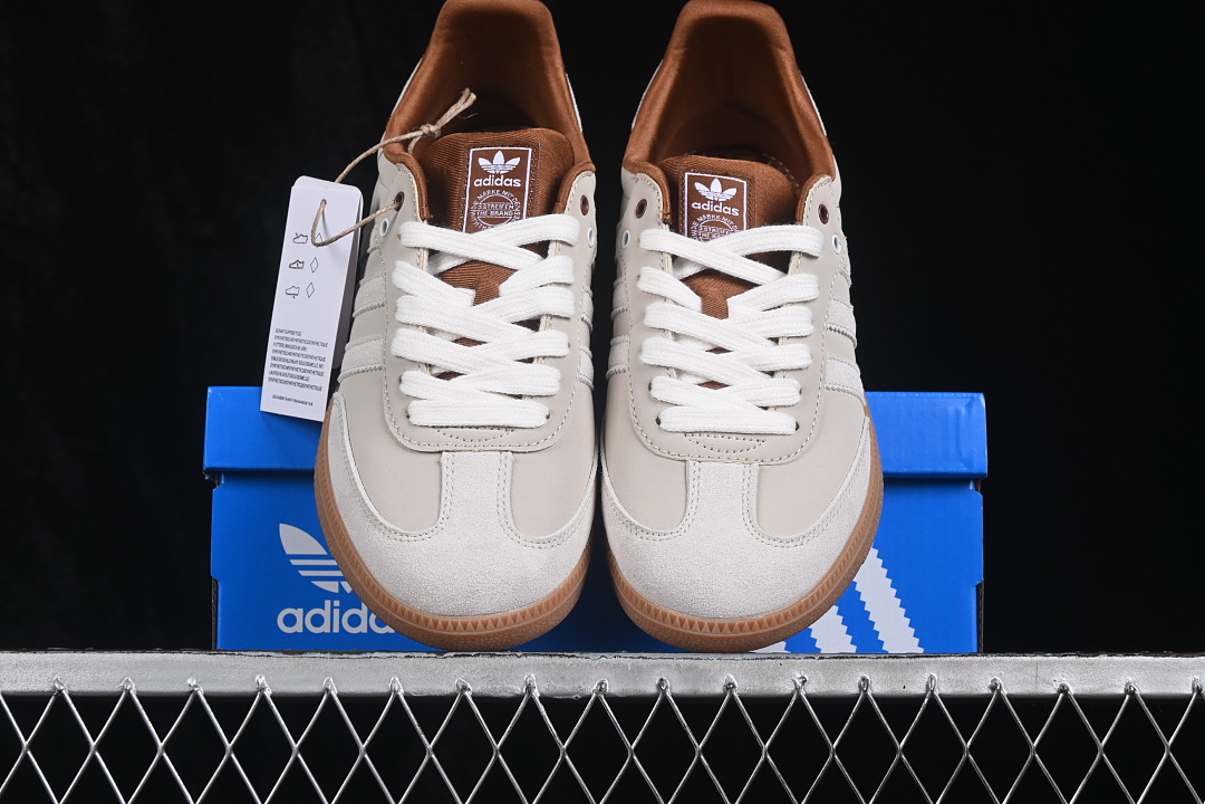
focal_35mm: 75
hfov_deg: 27.0
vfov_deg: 18.2
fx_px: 2510
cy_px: 402
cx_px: 602
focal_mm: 50
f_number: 8
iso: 160
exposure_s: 1/80
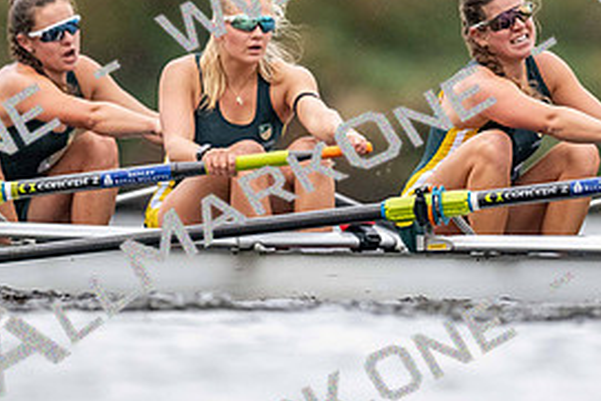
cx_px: 430
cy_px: 59
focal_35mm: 1285
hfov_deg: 1.6
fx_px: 21463
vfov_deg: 1.1
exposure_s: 1/2500
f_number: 4
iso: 3600
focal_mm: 600
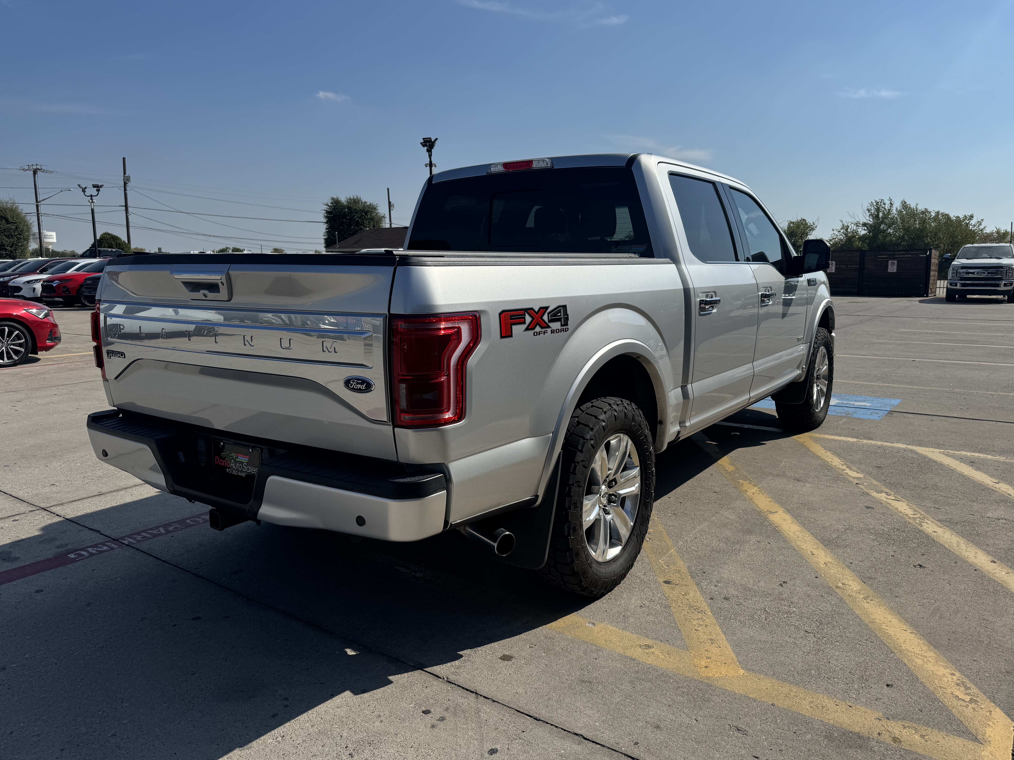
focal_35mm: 25
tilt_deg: -8.4
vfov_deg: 54.9
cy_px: 374
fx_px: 732
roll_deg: -0.2
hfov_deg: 69.4
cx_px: 515
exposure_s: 1/7937
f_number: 1.78
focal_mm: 6.76
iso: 80
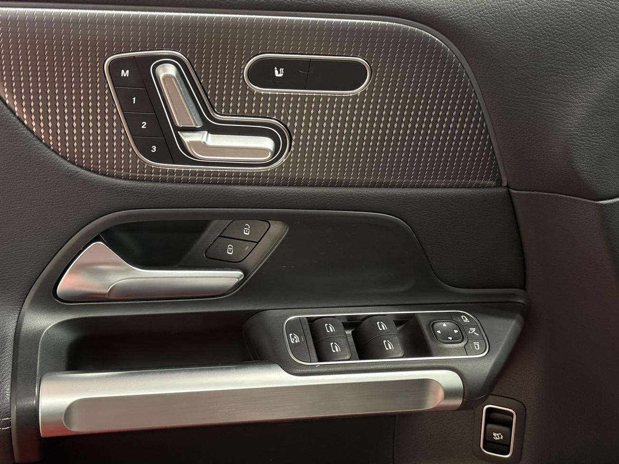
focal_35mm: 53
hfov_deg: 36.2
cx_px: 292
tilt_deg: -30.5
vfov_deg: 27.5
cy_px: 238
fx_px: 948
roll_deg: +0.2
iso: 640
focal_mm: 6.76
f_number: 1.78
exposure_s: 1/30
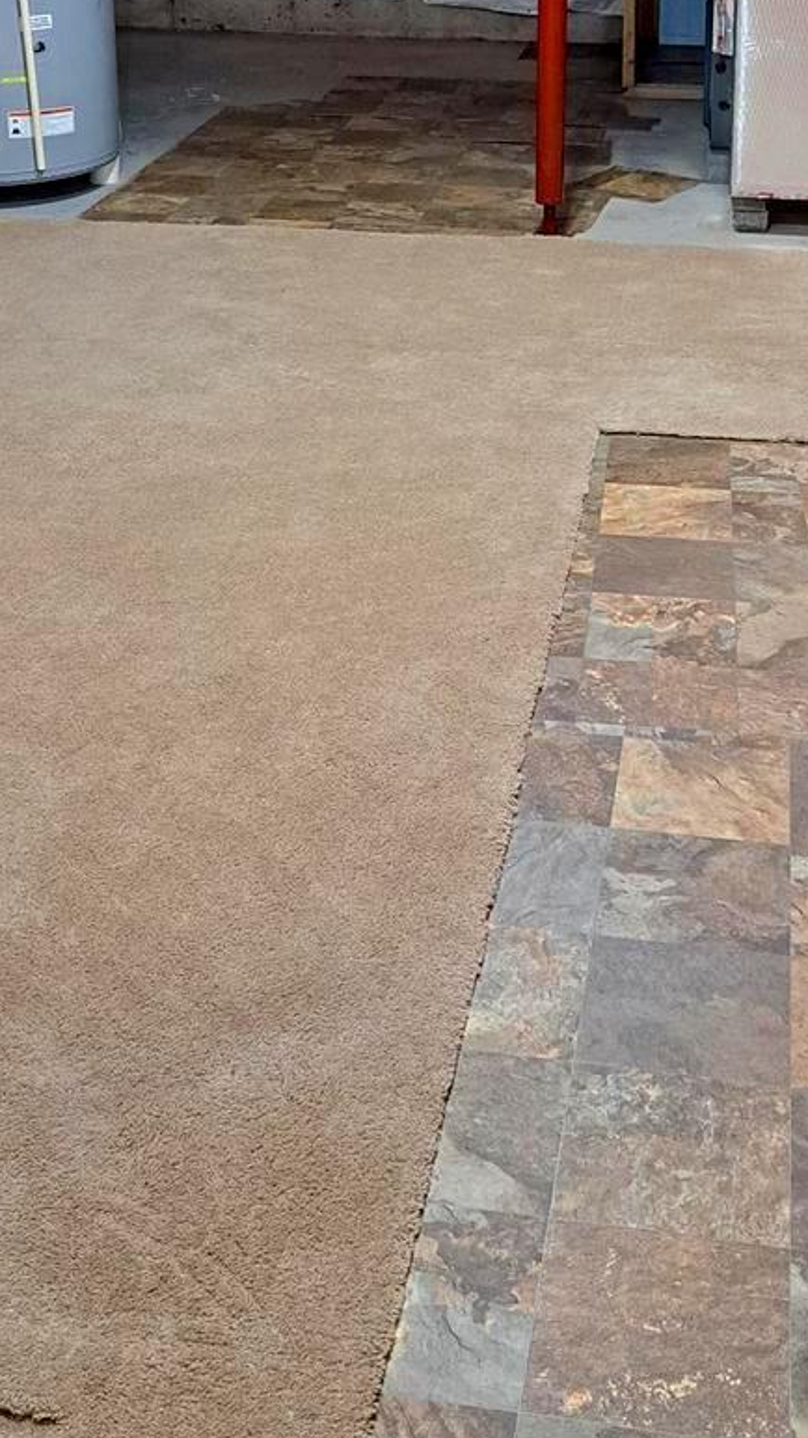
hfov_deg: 23.0
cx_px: 443
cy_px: 151
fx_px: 1981
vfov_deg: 37.3
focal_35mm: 52
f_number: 1.8
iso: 250
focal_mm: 5.23
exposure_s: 1/60
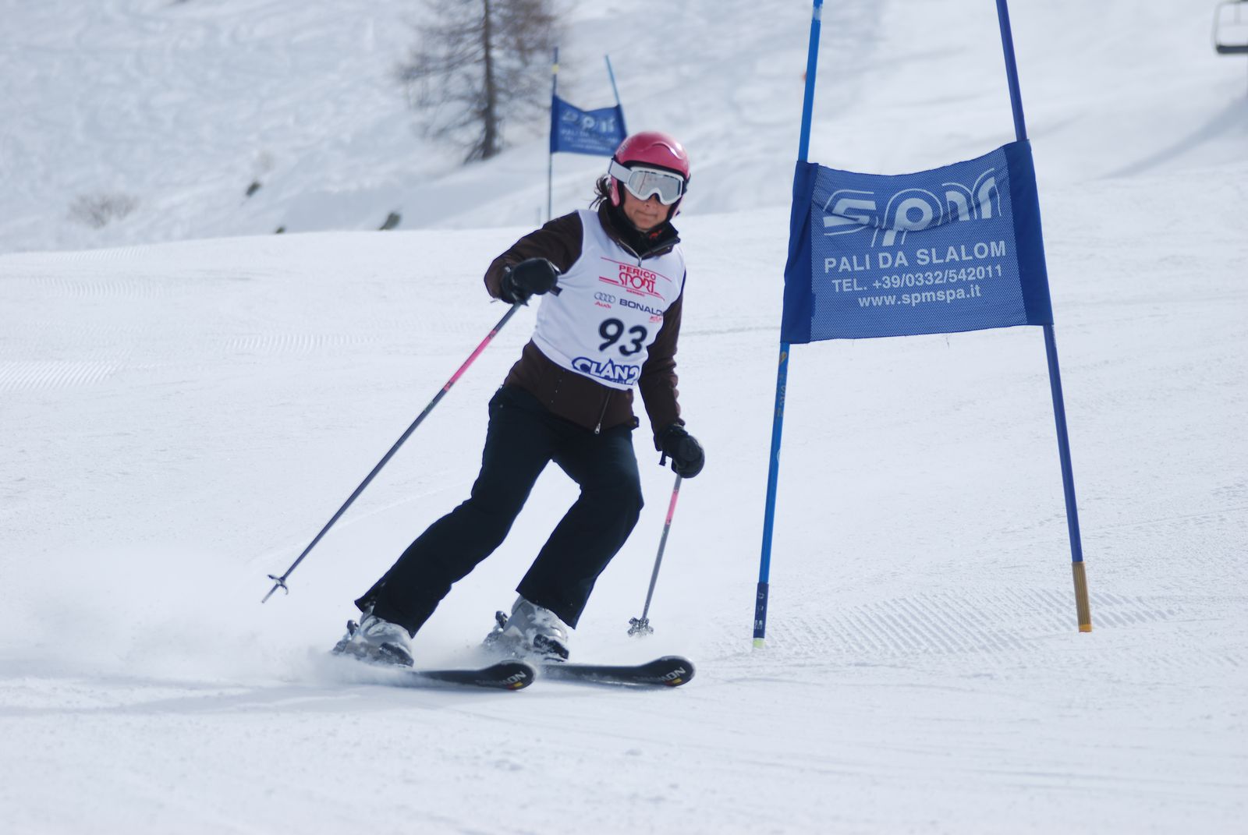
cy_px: 418
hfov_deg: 9.1
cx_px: 624
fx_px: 7809
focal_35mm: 225
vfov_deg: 6.1
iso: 100
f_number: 5
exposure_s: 1/1000
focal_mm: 150
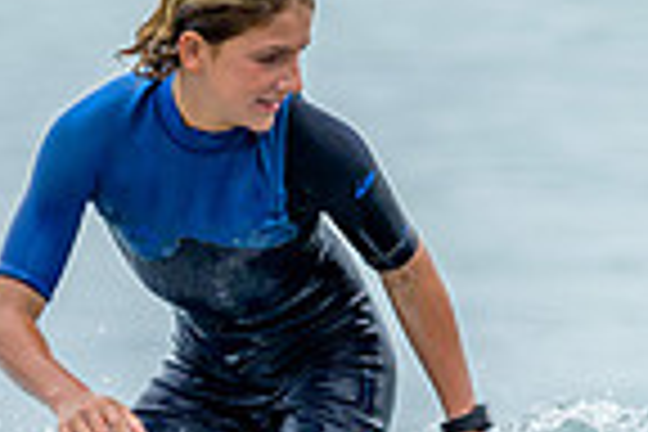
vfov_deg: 0.4
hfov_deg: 0.6
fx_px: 60187
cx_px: 375
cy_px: 593
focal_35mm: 3344
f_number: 6.3
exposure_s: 1/2000
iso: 450
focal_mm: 800
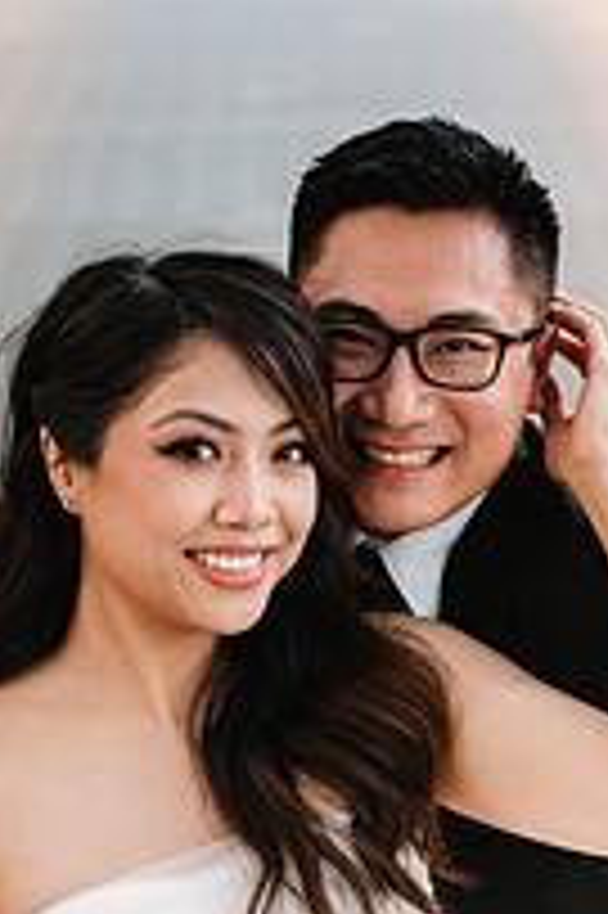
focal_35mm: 111
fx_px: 2817
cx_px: 311
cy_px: 995
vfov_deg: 17.8
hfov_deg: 12.3
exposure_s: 1/250
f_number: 2
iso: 3200
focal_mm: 50
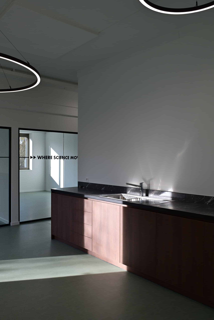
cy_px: 160
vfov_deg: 60.3
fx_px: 276
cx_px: 107
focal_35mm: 31
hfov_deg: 42.3
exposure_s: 1/125
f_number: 7.1
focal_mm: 31
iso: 200
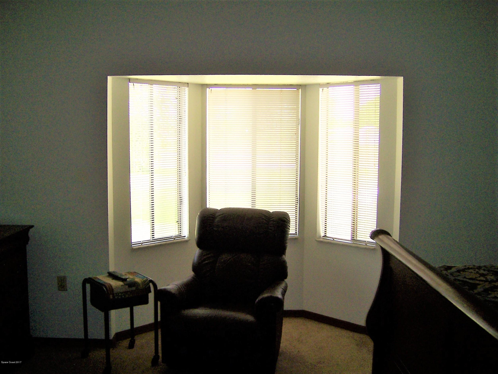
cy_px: 187
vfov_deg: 39.7
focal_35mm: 36
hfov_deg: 51.4
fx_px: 518
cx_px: 249
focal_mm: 6
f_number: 3
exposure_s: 1/90
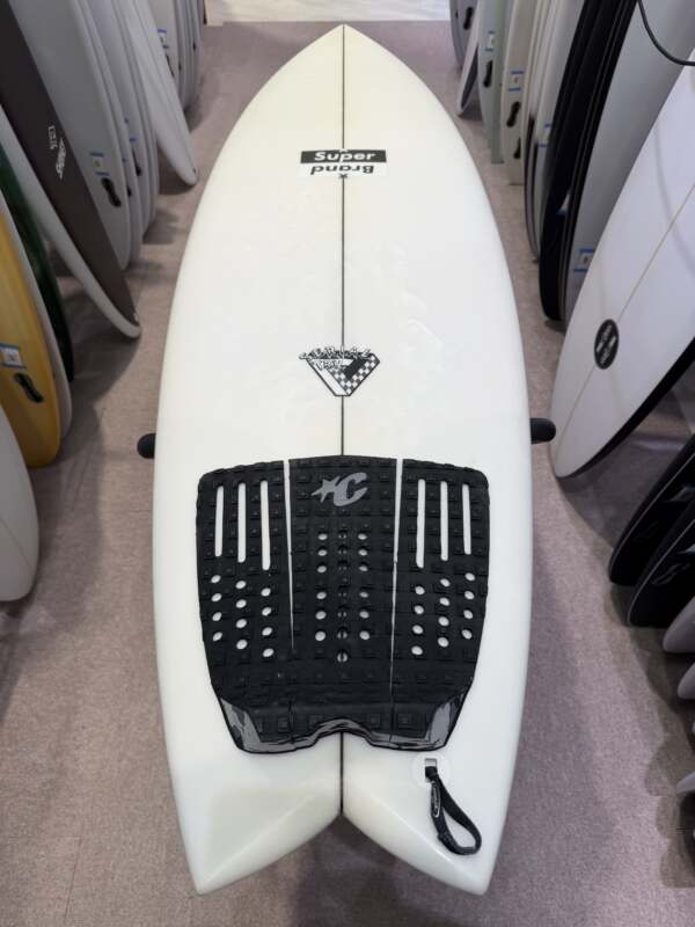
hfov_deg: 56.8
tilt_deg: -50.3
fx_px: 642
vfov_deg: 71.6
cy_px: 464
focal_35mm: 24
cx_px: 348
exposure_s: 1/177
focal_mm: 6.76
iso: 64
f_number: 1.78
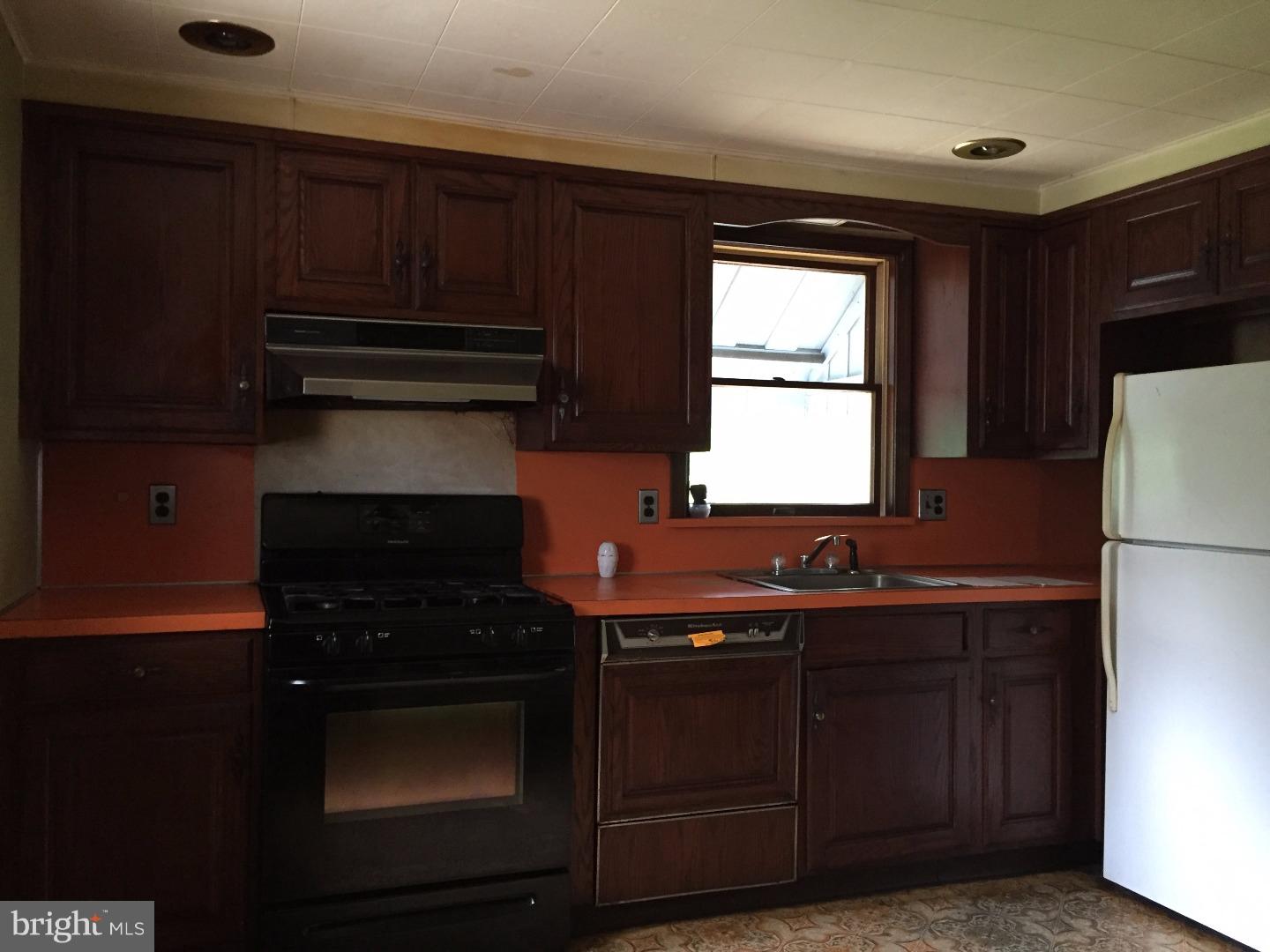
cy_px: 476
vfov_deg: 48.2
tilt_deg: +0.2
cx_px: 635
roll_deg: -0.9
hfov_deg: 61.7
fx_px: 1064
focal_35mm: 29
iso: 250
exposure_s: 1/15
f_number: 2.2
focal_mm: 4.15
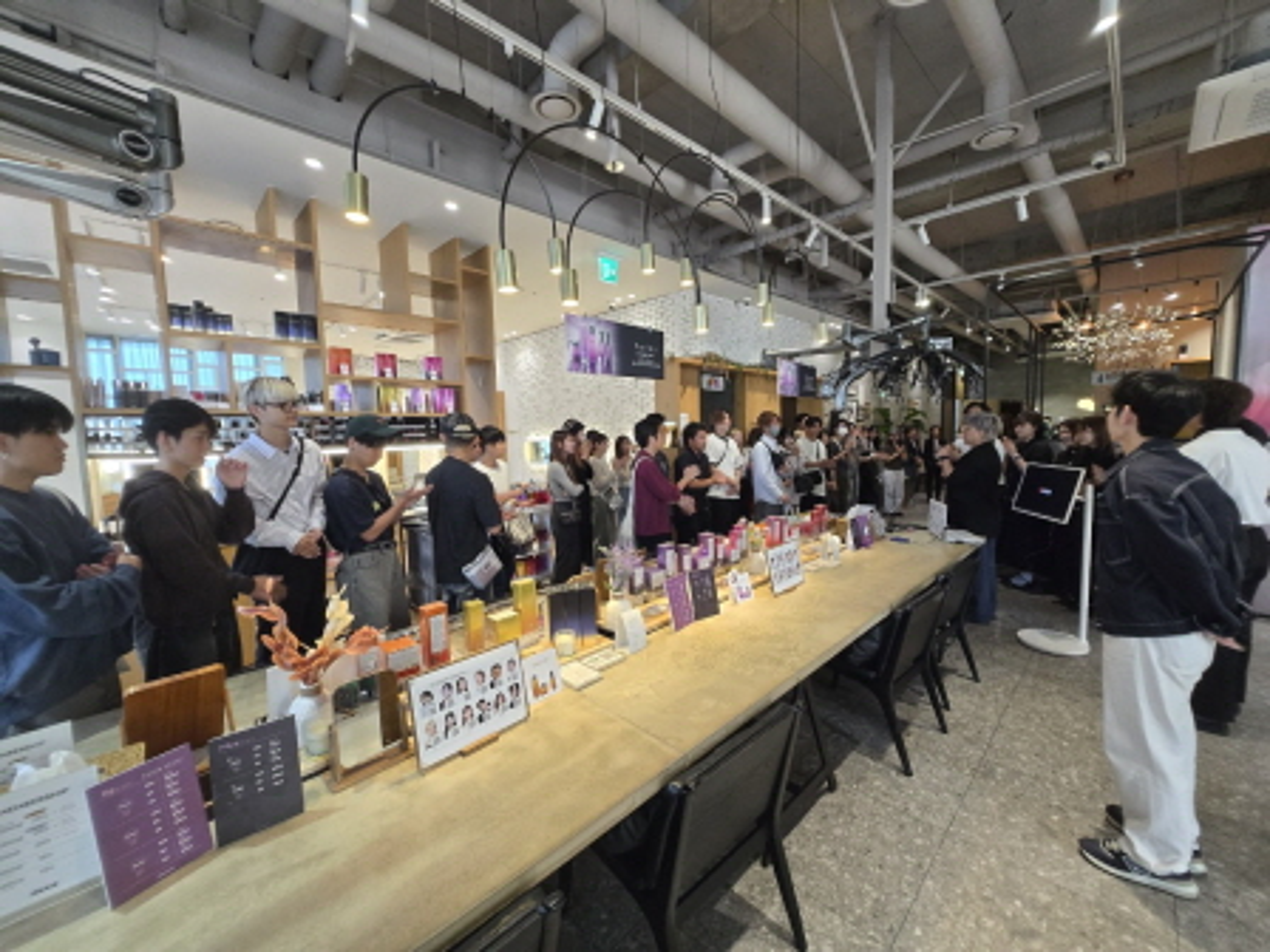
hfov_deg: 106.2
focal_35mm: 13
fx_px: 477
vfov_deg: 89.9
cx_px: 635
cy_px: 476
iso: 160
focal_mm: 1.7
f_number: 2.2
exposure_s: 1/60.2
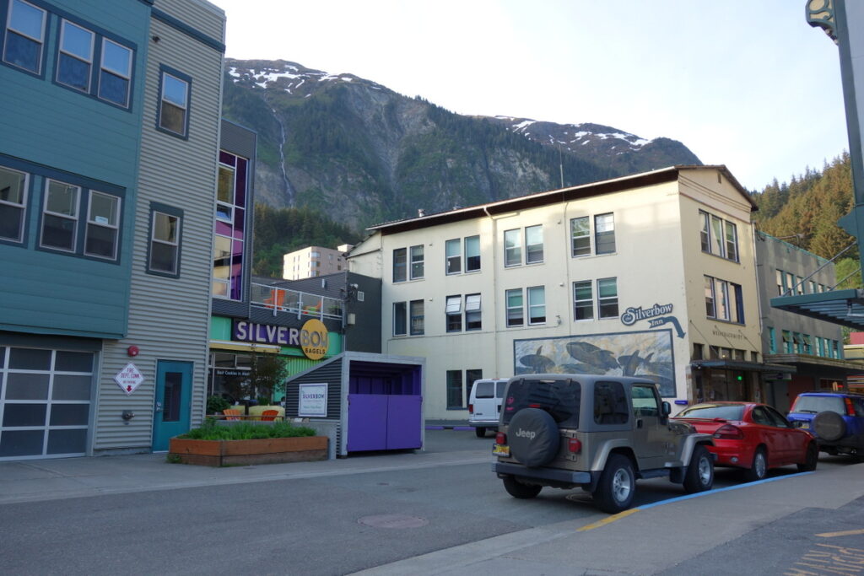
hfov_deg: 65.5
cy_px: 288
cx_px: 432
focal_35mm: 28
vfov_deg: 46.4
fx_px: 672
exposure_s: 1/100
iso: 125
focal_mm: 10.4
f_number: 4.5
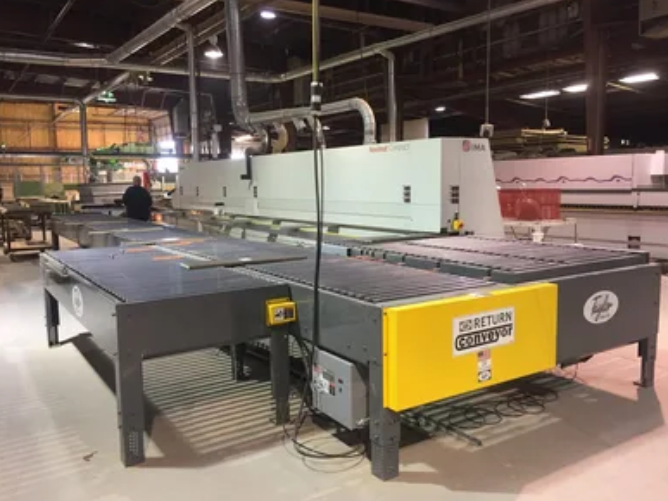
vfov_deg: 46.8
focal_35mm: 30
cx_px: 342
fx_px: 579
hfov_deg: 60.0
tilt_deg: -7.1
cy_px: 249
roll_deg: +0.4
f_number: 2.2
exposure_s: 1/30
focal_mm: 4.15
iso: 100
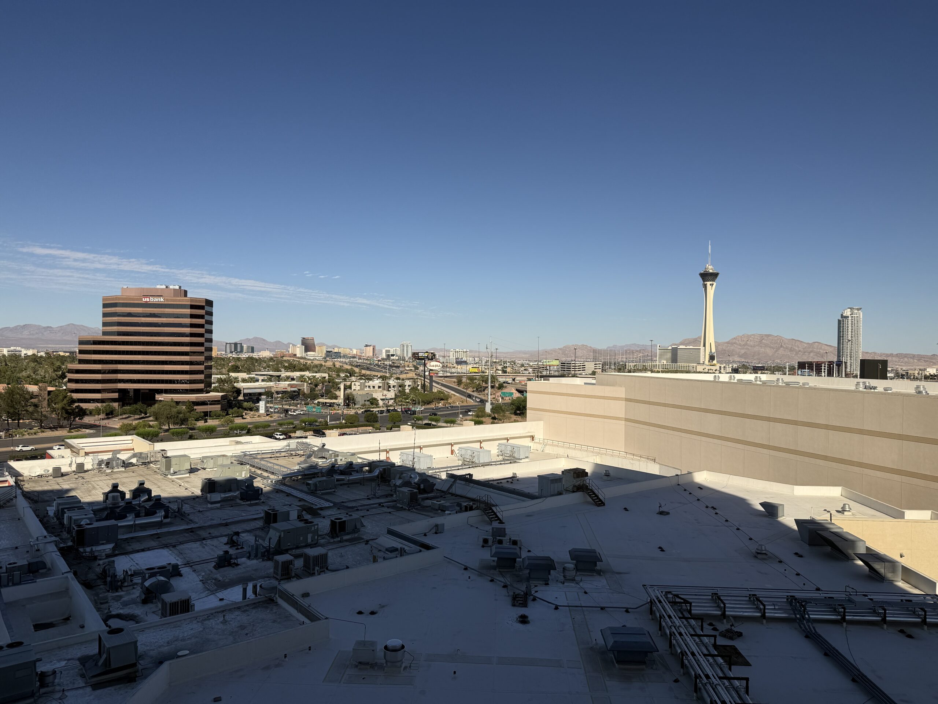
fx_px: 650
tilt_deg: +0.1
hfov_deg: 71.6
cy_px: 352
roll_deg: -1.3
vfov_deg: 56.8
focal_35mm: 24
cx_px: 469
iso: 80
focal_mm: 6.76
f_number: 1.78
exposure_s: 1/4673
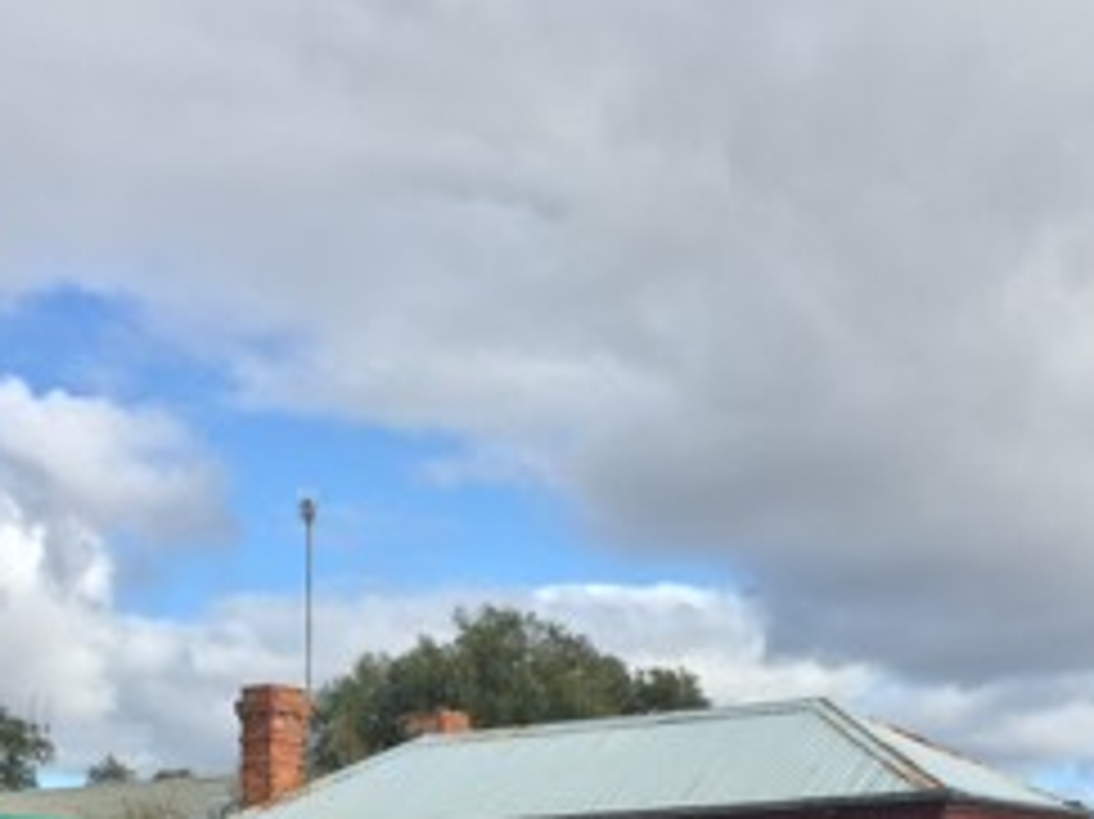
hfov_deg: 31.2
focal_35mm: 62
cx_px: 531
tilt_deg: +7.6
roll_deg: +1.3
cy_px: 729
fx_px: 1958
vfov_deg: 23.1
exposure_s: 1/1883
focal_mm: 4.15
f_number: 2.2
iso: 32
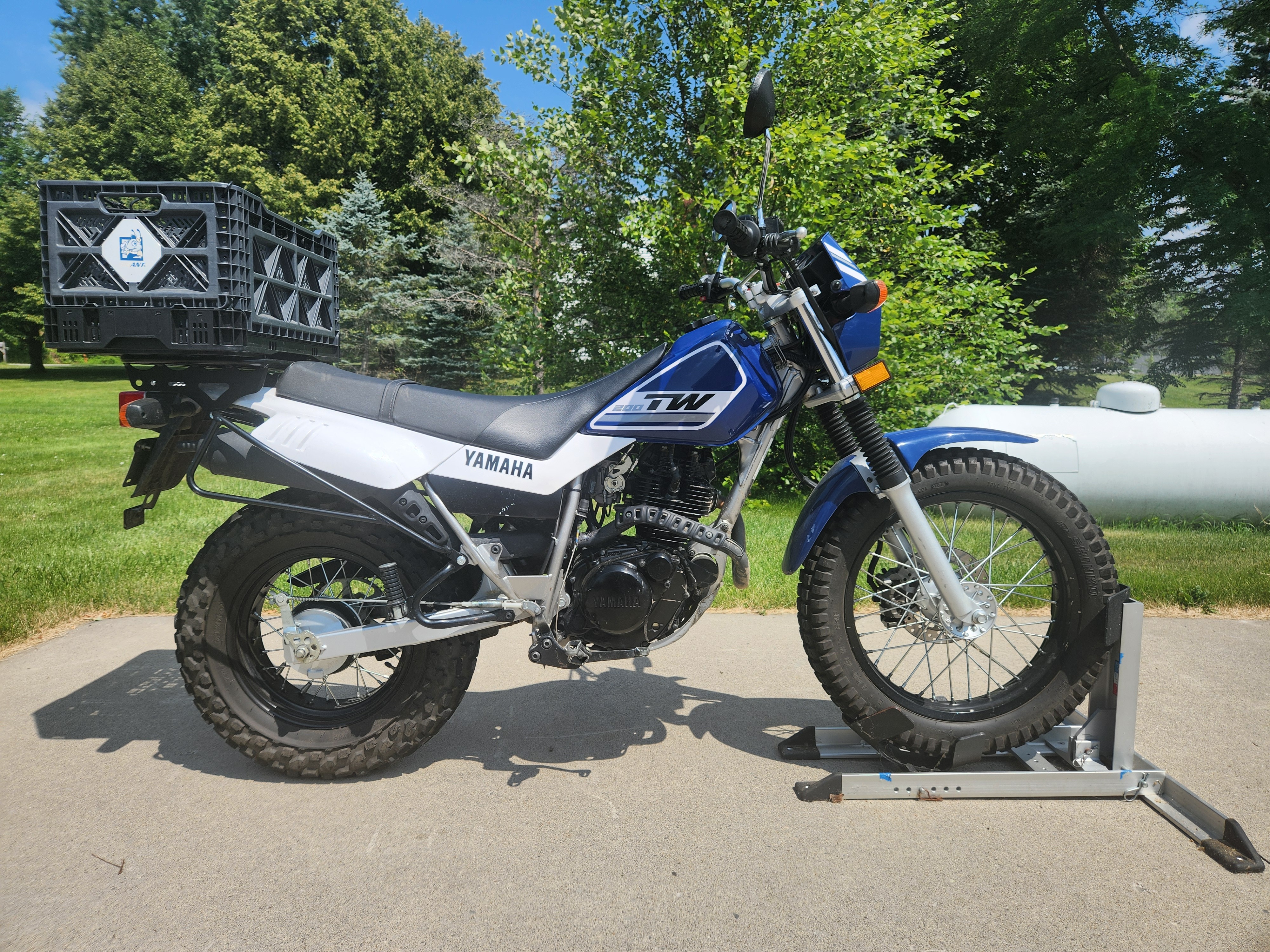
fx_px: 844
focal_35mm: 23
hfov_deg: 73.9
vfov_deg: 58.9
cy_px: 476
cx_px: 635
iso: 20
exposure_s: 1/1957
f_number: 1.8
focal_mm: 5.4
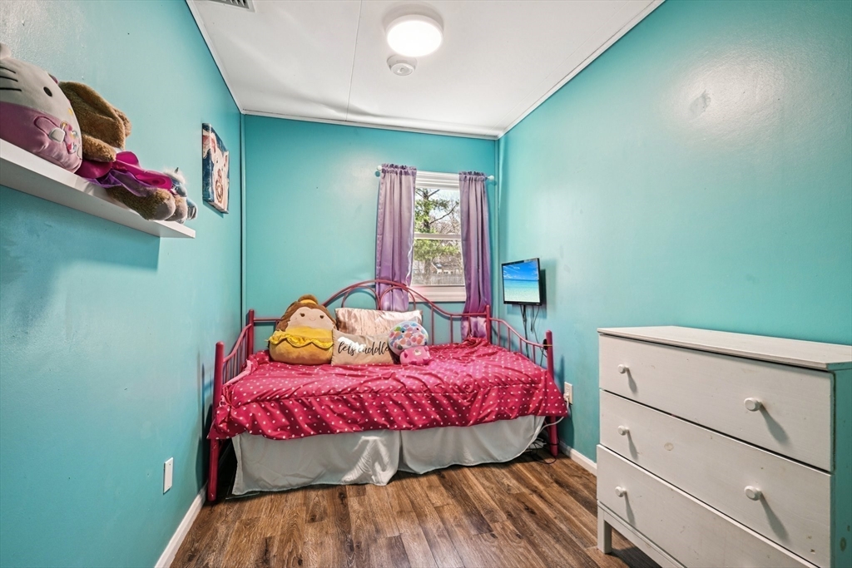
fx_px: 379
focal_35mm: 16
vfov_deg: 73.8
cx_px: 426
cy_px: 284
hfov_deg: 96.7
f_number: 8
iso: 400
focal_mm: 16
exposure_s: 1/15
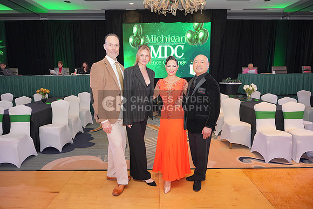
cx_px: 156
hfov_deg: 73.7
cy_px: 104
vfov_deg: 53.2
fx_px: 209
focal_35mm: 24
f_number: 4
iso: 2000
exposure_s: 1/200
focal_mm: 24
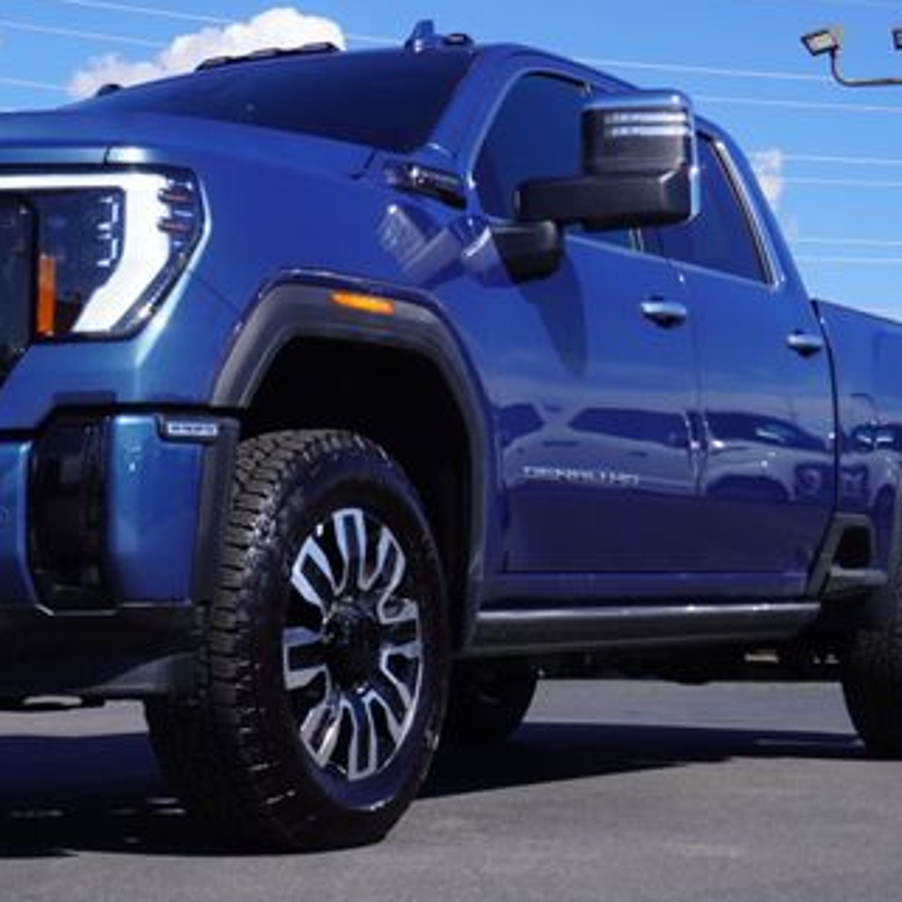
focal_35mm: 79
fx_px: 2324
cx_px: 214
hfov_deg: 21.7
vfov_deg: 21.9
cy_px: 365
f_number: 11
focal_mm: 31
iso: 100
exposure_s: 1/125
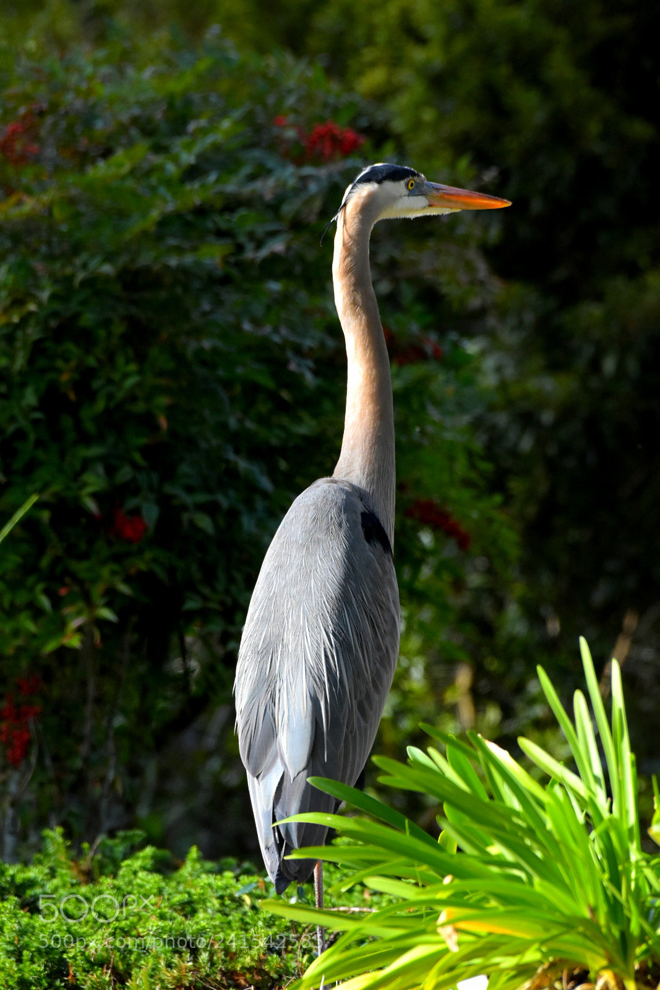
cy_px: 495
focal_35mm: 690
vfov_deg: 3.0
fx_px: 18969
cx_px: 330
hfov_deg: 2.0
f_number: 7.1
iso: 1800
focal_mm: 460
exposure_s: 1/1600
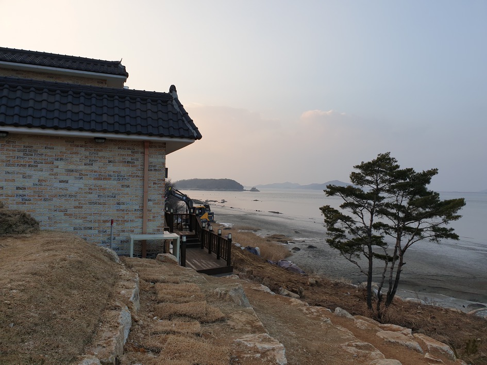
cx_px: 244
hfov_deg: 67.3
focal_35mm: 26
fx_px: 366
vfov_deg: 53.0
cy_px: 182
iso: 50
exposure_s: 1/241
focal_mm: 4.3
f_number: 2.4
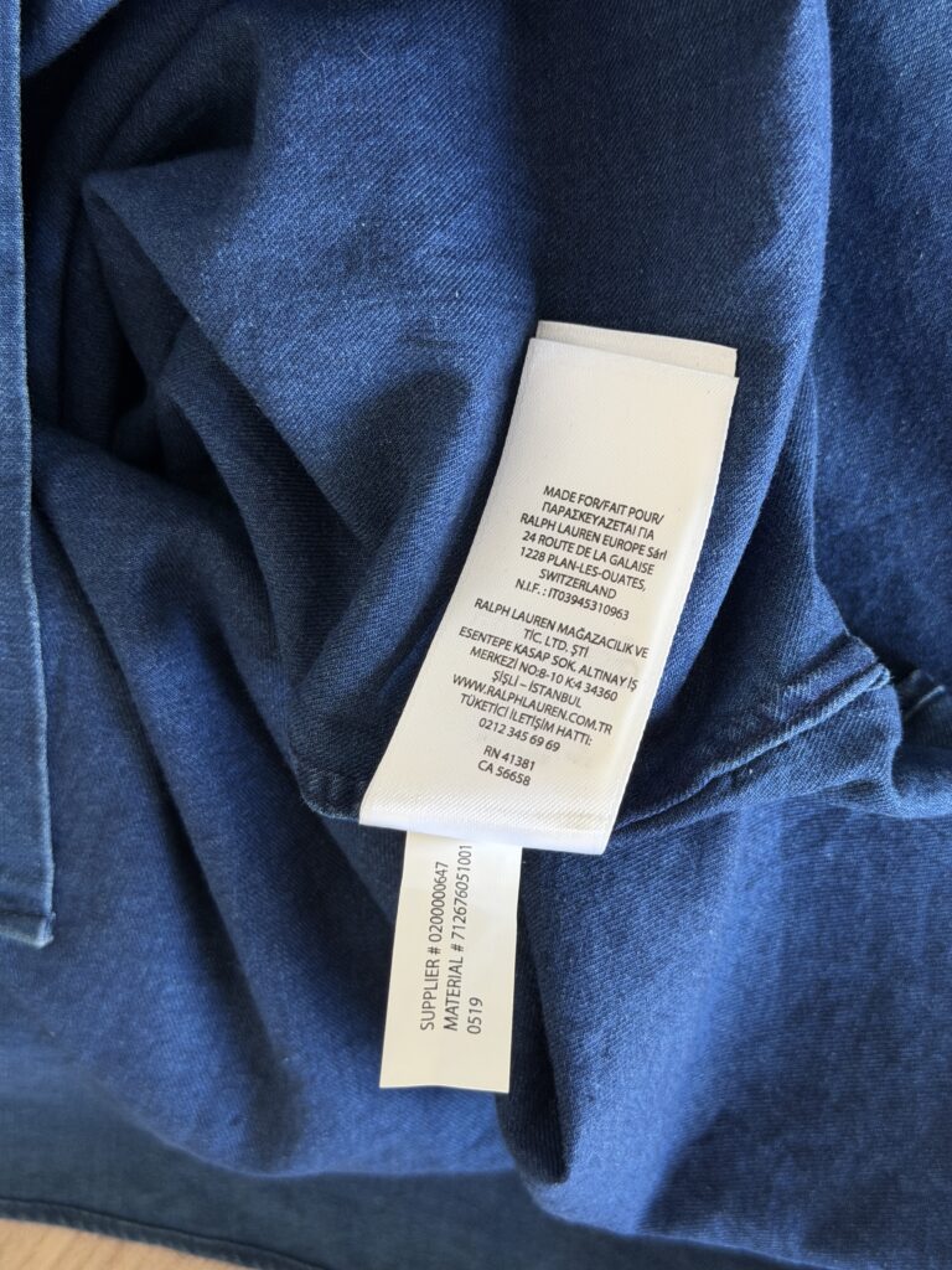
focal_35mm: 48
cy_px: 635
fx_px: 1760
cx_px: 476
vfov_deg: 39.7
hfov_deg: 30.3
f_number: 1.78
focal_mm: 6.76
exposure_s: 1/60
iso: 100
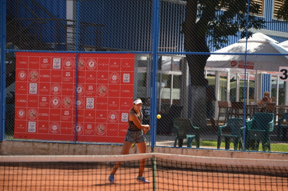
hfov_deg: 12.2
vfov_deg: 8.2
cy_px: 96
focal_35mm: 168
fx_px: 1343
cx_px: 144
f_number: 5.6
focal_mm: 112
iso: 450
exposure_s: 1/500
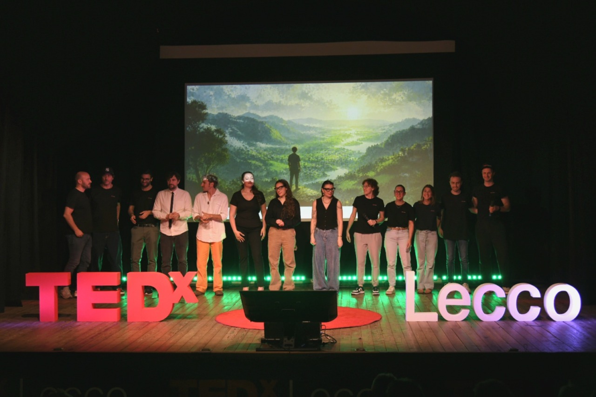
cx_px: 298
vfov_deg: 28.1
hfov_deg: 41.1
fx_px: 795
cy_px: 198
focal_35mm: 48
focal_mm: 48
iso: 1000
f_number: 4
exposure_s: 1/200
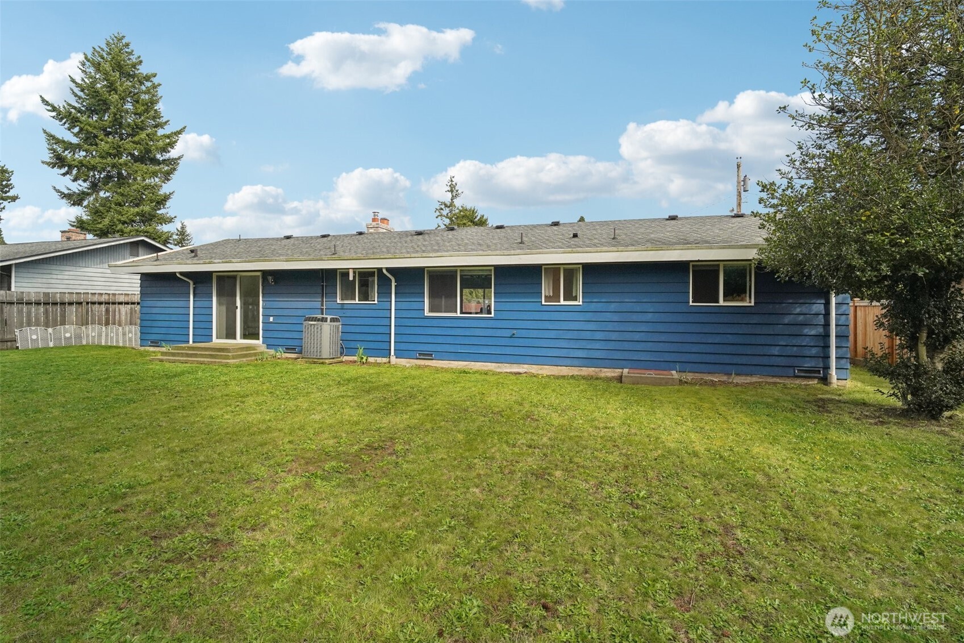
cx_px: 482
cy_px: 322
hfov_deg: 96.7
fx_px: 428
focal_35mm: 16
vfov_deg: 73.7
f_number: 8
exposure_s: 1/1000
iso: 1600
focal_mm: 16
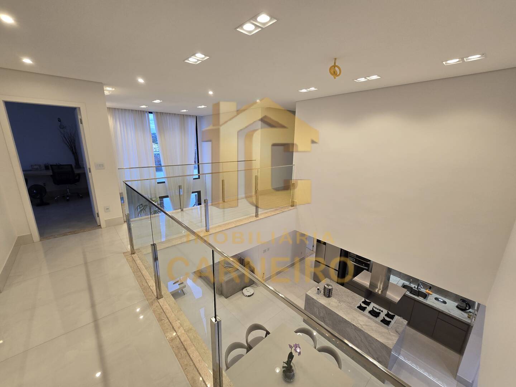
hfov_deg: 106.2
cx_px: 258
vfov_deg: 89.9
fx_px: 194
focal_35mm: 13
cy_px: 194
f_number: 2.2
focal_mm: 2.2
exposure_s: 1/60
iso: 80
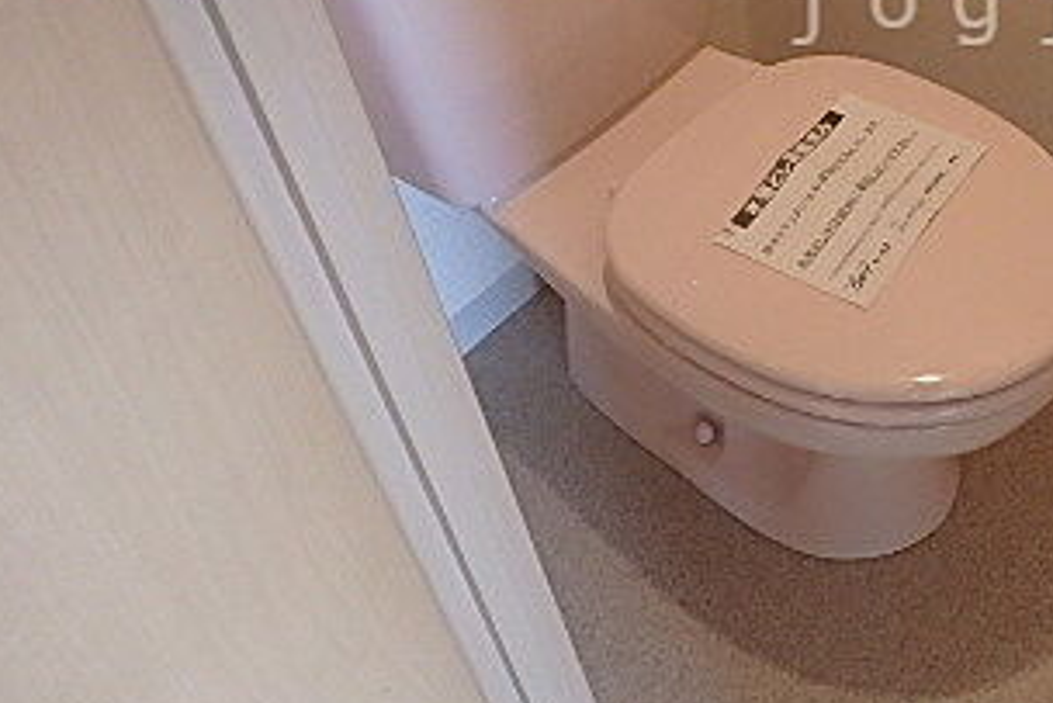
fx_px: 1346
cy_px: 3
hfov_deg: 38.4
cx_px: 1029
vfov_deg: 27.6
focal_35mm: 46
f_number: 3.5
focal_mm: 3.7
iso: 320
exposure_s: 1/30
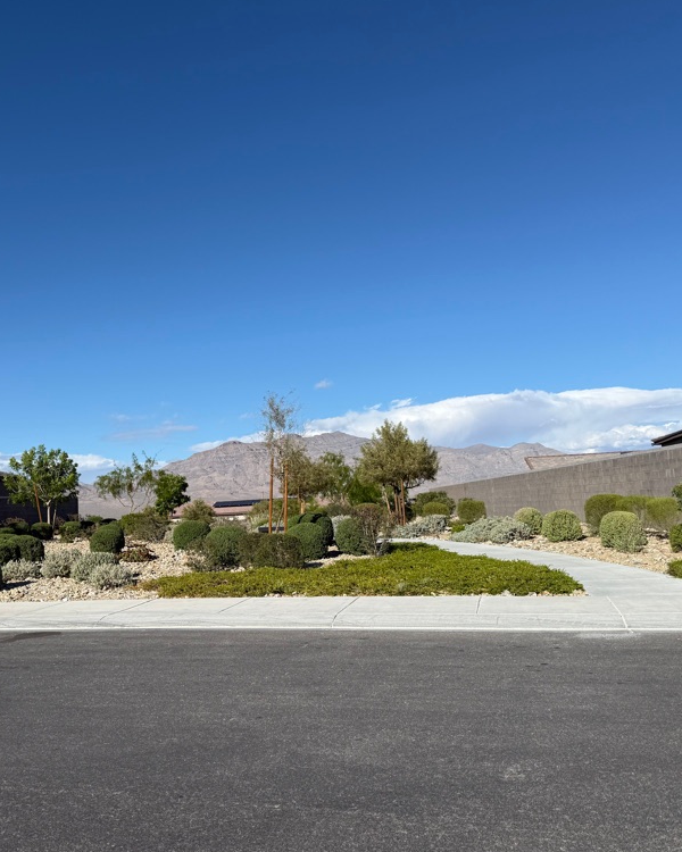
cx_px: 265
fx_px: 807
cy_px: 428
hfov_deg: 45.5
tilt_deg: +5.8
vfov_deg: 55.7
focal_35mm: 32
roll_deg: +2.8
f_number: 1.78
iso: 80
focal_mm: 6.76
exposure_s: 1/7353
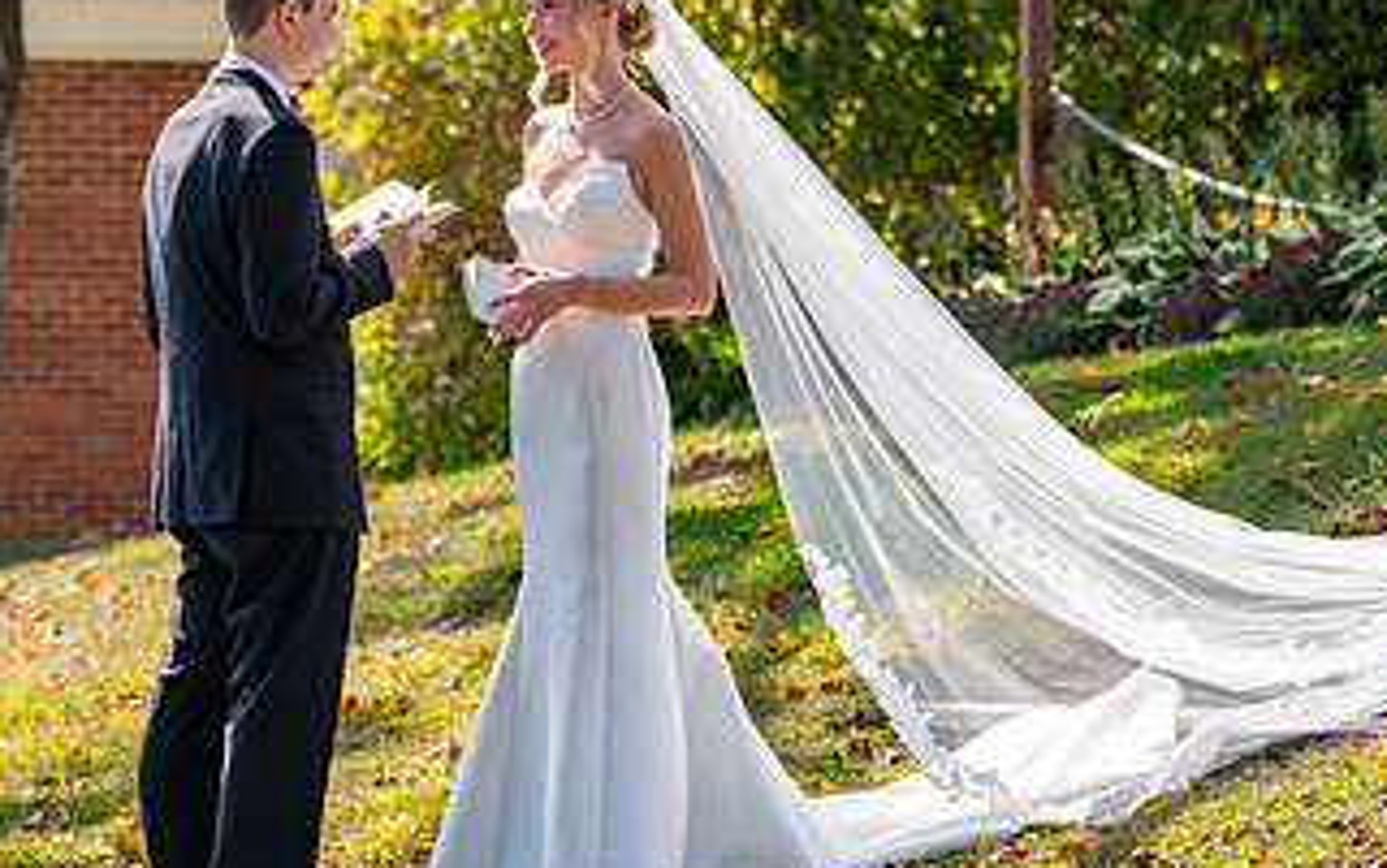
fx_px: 7488
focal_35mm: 198
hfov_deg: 10.6
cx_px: 627
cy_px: 302
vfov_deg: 6.6
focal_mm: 105
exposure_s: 1/3200
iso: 400
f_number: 4
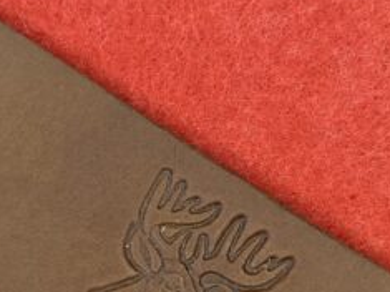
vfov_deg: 12.0
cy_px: 304
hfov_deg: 16.1
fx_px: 1374
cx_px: 239
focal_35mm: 122
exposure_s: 1/92
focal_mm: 3.99
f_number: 1.8
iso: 80
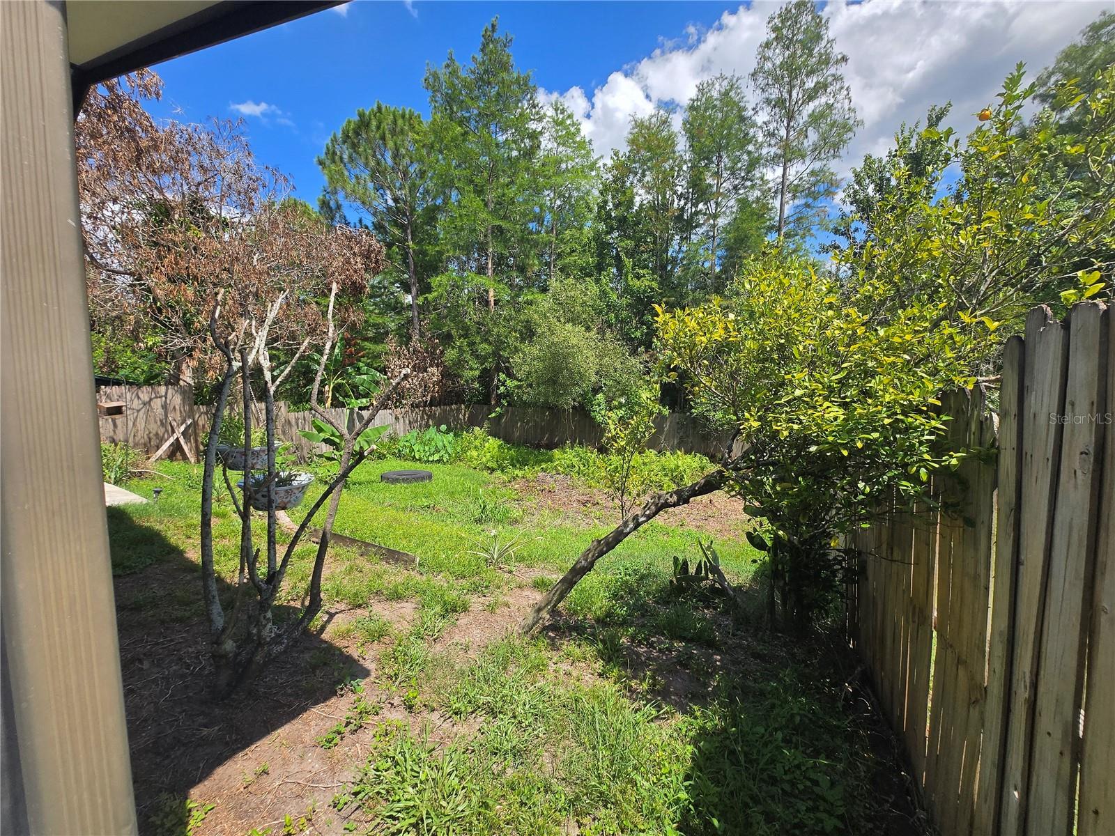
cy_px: 418
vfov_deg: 89.9
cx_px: 558
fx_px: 419
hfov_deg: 106.2
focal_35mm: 13
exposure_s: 1/761
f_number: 2.2
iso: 25
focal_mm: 1.7
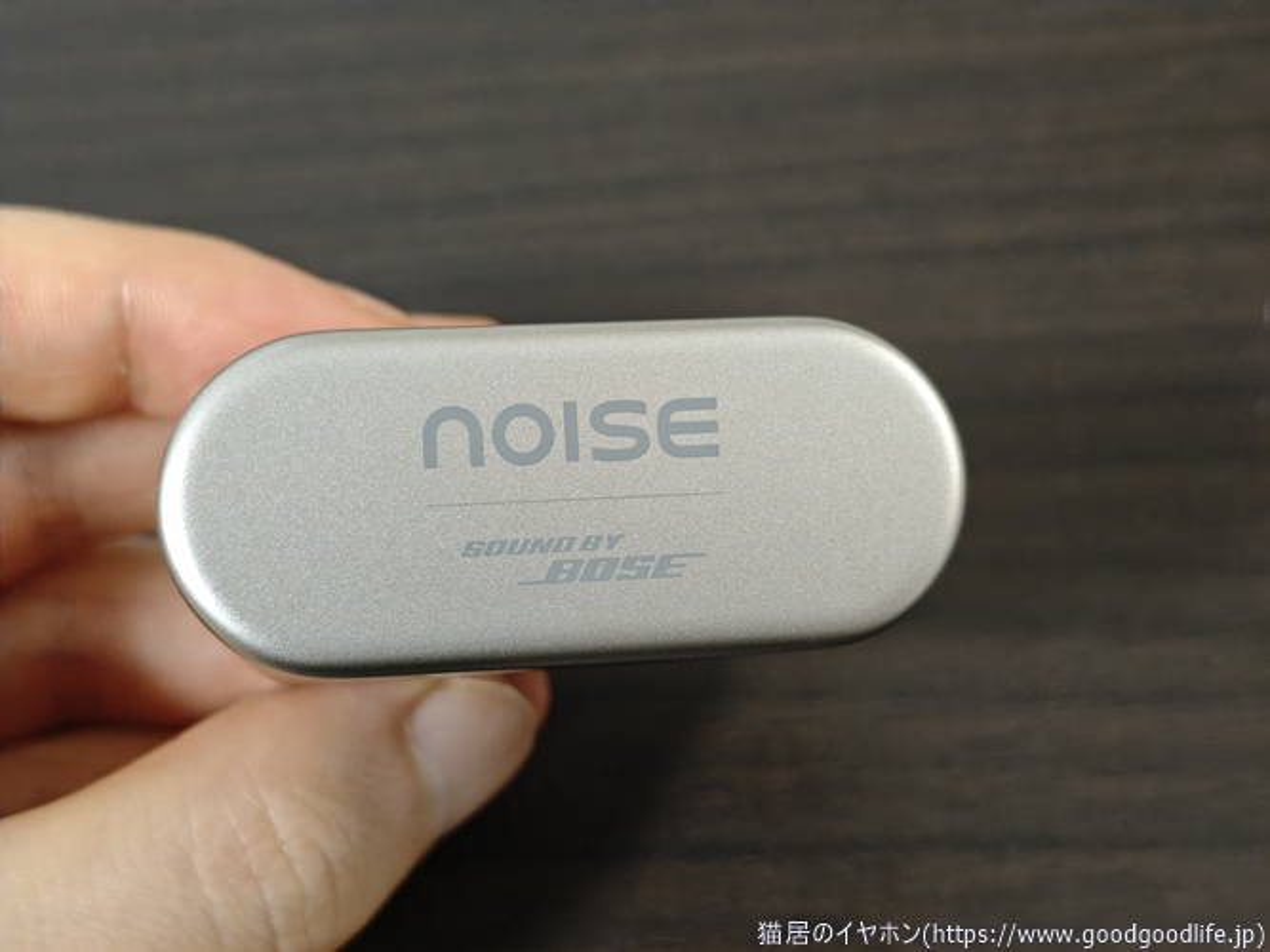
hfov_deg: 36.8
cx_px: 635
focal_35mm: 52
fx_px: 1907
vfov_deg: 28.0
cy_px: 476
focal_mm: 4.94
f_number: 1.5
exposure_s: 1/66
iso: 400
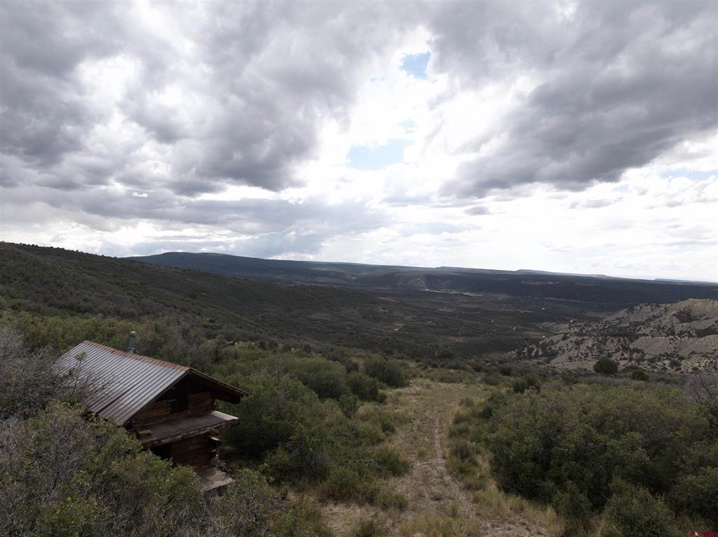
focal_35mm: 24
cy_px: 268
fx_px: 497
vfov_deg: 56.7
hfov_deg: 71.6
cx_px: 359
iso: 230
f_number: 2.8
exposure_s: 1/80
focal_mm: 12.29
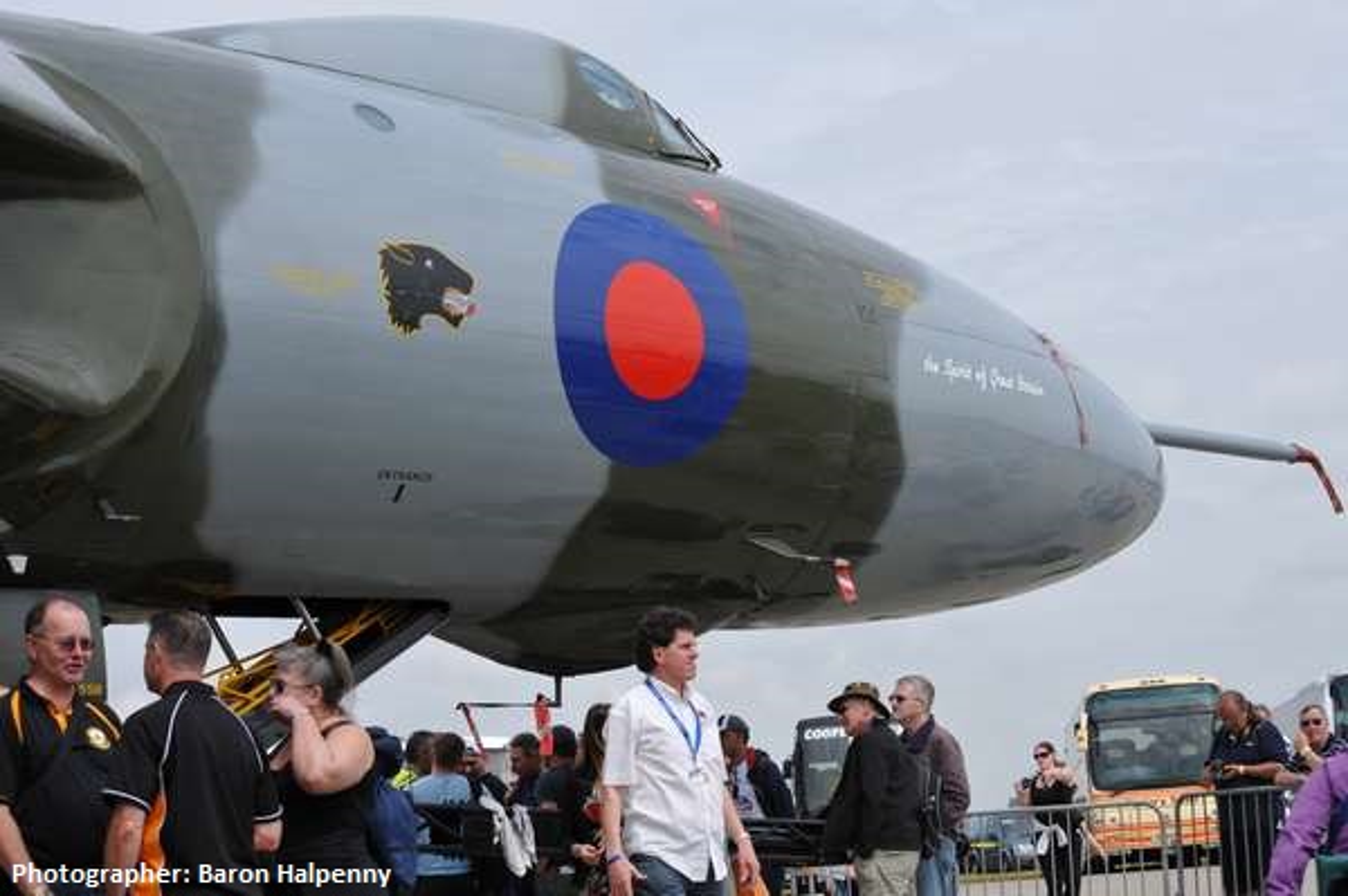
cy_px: 448
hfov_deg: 24.6
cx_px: 674
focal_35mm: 82
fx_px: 3087
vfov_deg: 16.5
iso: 400
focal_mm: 55
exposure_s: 1/1000
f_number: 8
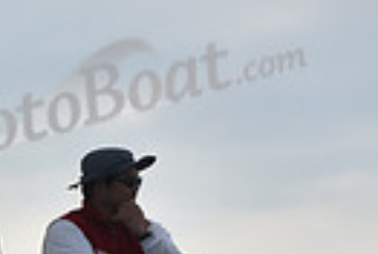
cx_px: -248
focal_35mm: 883
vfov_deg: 1.6
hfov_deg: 2.3
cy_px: 556
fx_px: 9293
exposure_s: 1/800
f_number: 9
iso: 250
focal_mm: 200
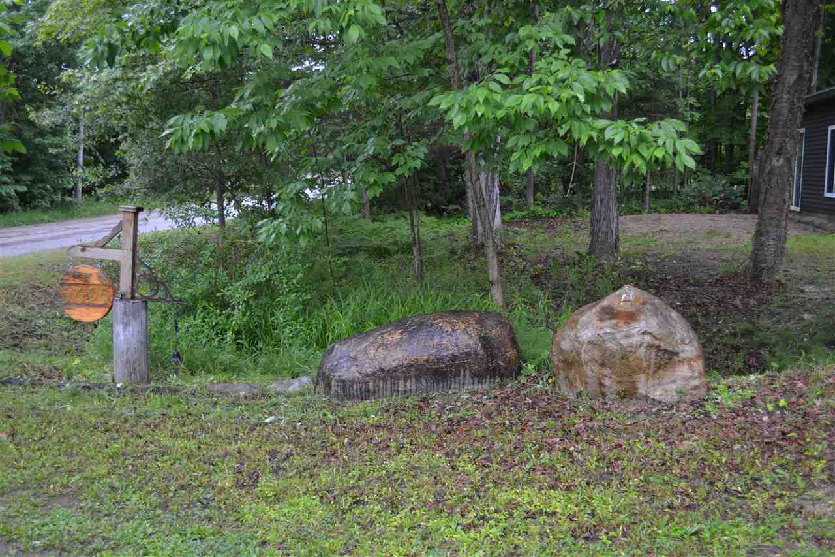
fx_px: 765
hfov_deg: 57.2
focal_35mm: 33
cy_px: 278
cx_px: 418
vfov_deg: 40.0
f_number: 4
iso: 400
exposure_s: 1/50
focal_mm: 22
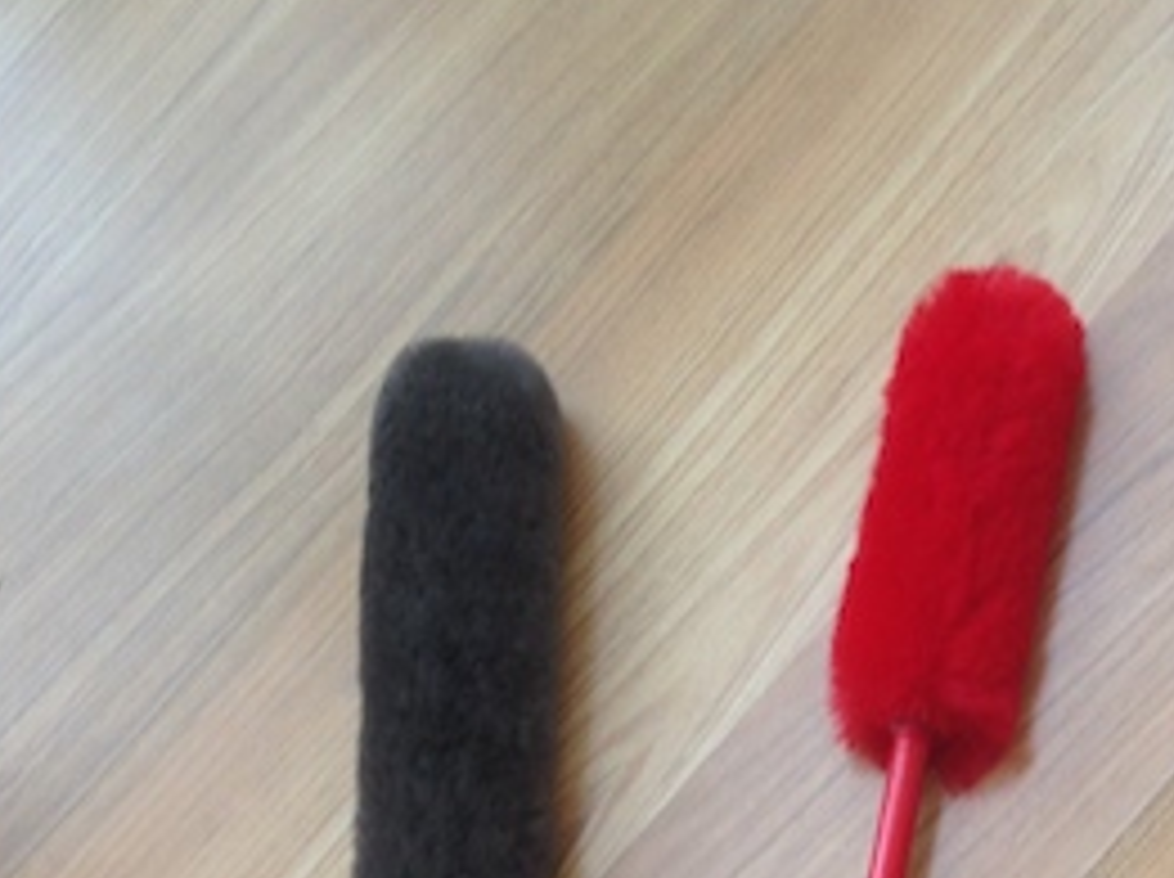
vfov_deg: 18.0
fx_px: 2574
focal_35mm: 76
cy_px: 1148
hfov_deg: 25.5
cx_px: 801
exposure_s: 1/60
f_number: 2.4
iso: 64
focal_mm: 4.12
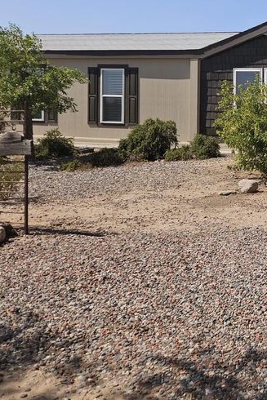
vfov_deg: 39.2
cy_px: 136
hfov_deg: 23.6
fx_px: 556
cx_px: 354
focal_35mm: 50
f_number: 1.8
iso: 25
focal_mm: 5.4
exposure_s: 1/2271
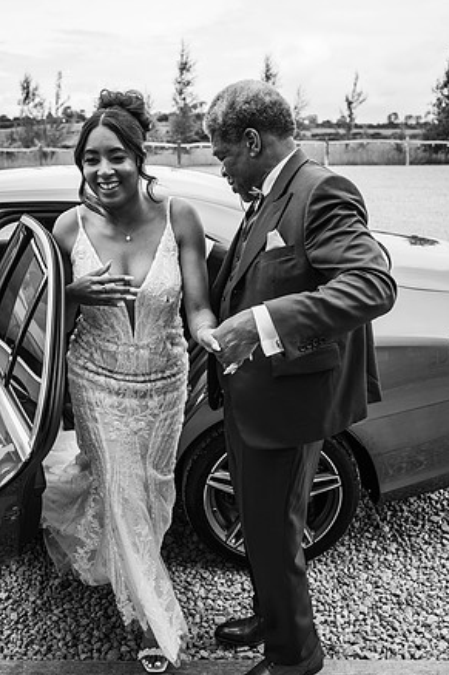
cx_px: 229
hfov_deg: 36.8
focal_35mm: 36
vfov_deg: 53.1
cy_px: 340
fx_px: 674
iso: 100
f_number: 5
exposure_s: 1/250
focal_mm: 35
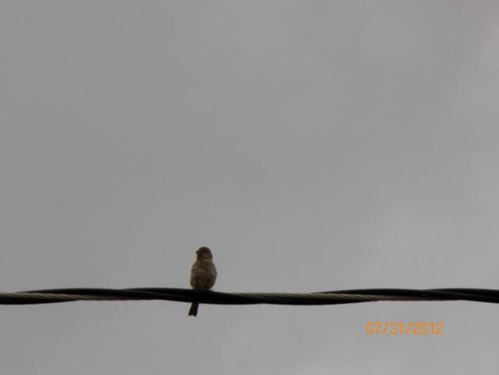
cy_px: 188
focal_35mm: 840
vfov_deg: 1.8
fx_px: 12109
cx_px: 250
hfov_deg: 2.4
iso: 125
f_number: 11.5
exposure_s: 1/250
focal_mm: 147
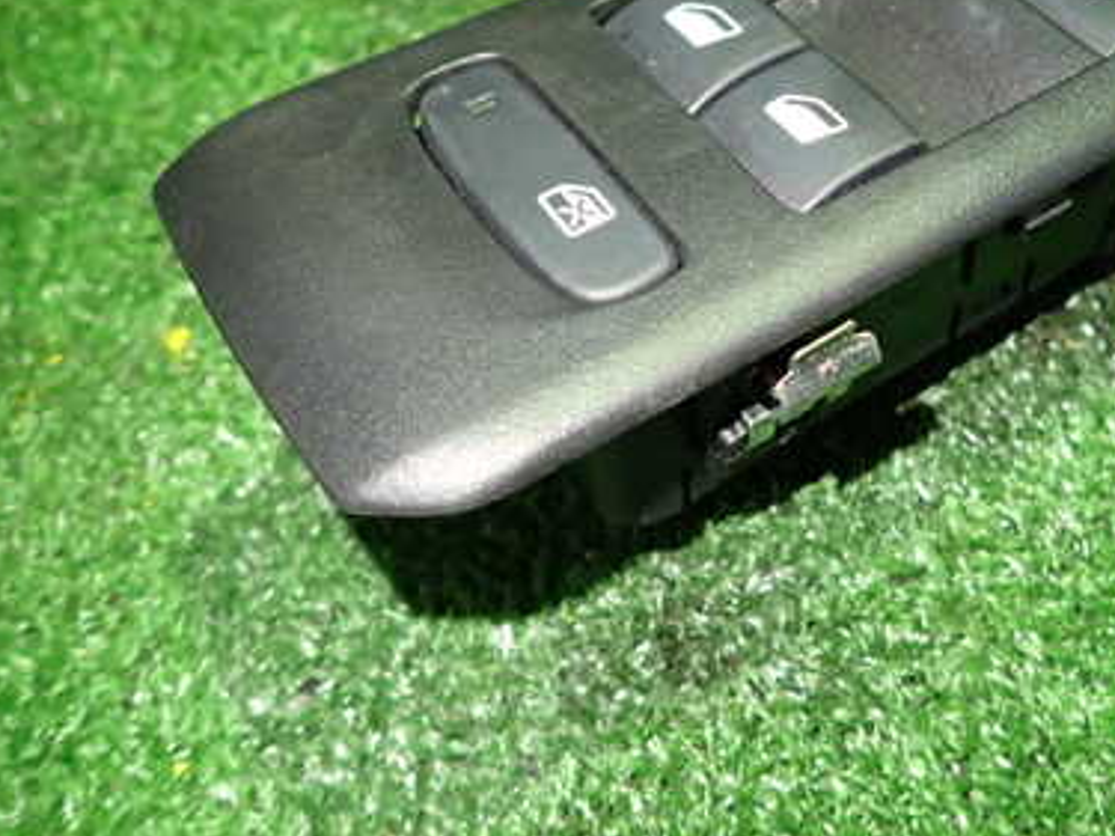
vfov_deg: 35.4
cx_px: 859
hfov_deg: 44.9
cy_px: 247
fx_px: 1288
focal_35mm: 40
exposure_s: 1/30
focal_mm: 4.5
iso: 500
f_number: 2
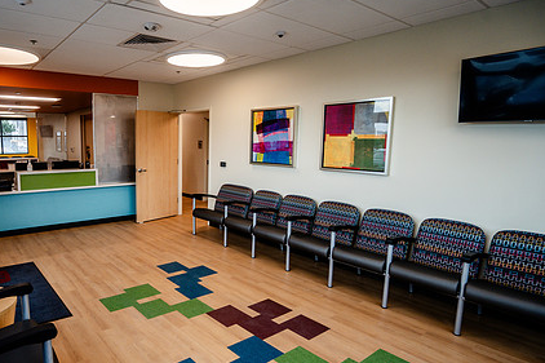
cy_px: 189
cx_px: 181
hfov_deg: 76.1
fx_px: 333
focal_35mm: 22
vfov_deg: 57.2
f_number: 4
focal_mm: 16
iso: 640
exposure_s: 1/160
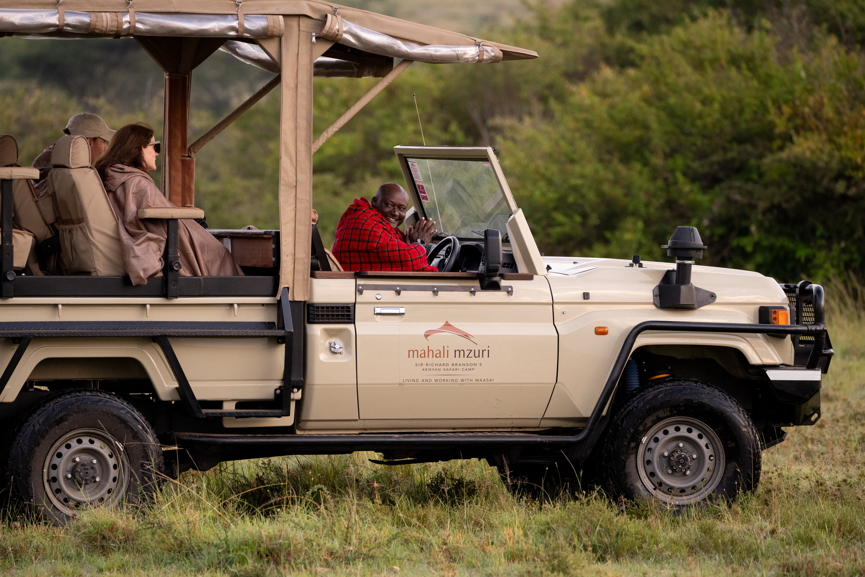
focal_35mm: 360
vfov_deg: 3.8
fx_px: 8649
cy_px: 288
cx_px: 432
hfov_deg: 5.7
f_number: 5.6
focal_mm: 360
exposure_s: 1/320
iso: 2000
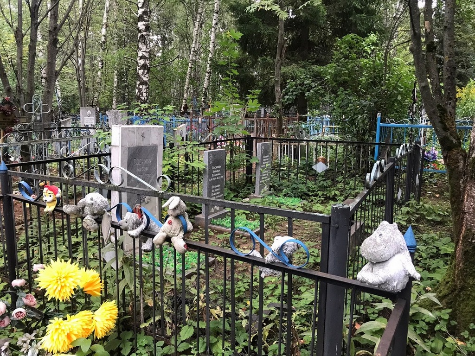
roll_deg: -2.5
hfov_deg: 63.4
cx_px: 238
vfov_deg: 49.7
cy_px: 178
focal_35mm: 28
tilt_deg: -8.0
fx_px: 384
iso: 25
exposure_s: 1/33
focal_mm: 3.99
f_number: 1.8
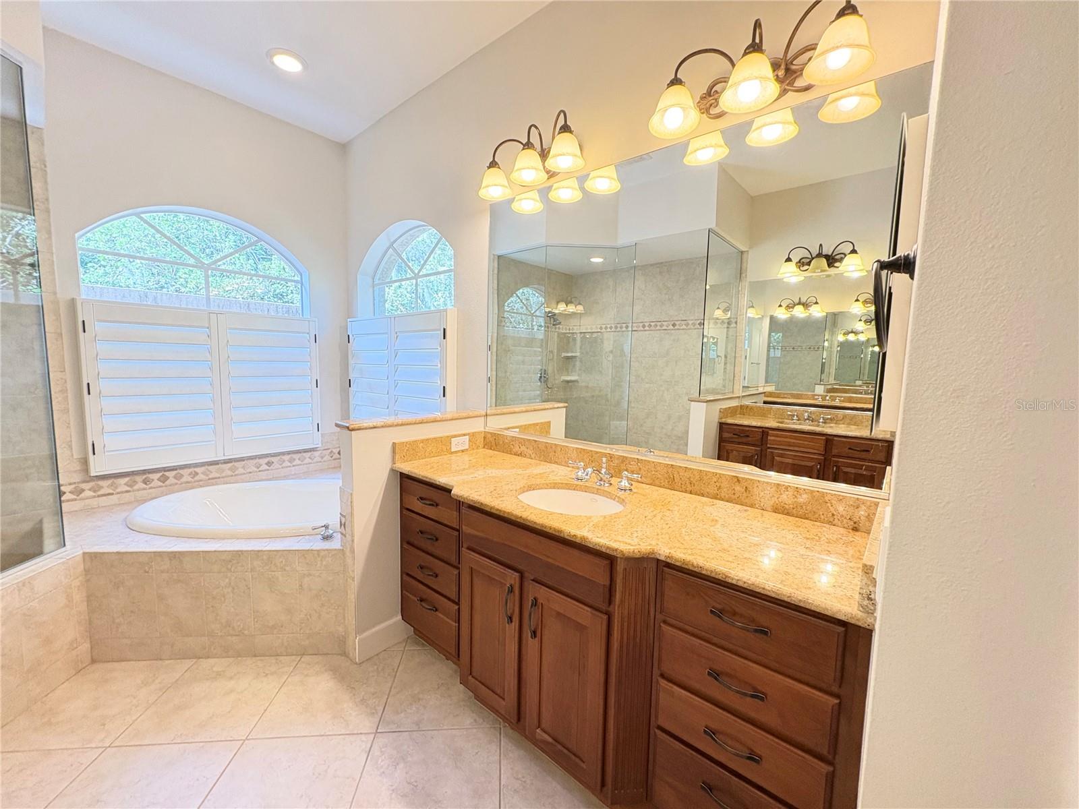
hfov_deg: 102.1
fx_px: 436
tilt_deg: -6.5
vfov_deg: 85.7
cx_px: 540
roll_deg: -0.2
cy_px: 404
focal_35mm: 14
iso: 400
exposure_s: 1/120
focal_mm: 2.22
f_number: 2.2
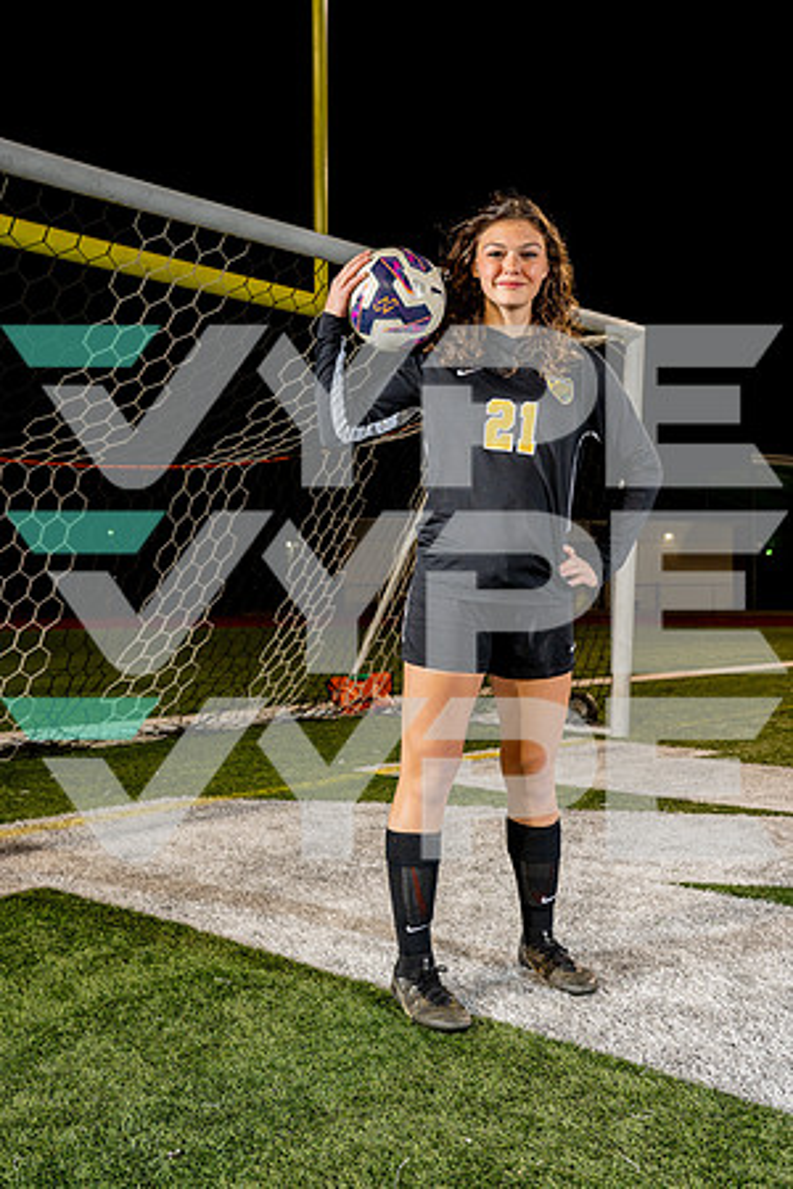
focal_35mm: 36
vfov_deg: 53.1
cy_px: 594
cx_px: 396
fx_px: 1189
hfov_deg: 36.9
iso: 800
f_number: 5.6
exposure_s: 1/250
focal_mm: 36
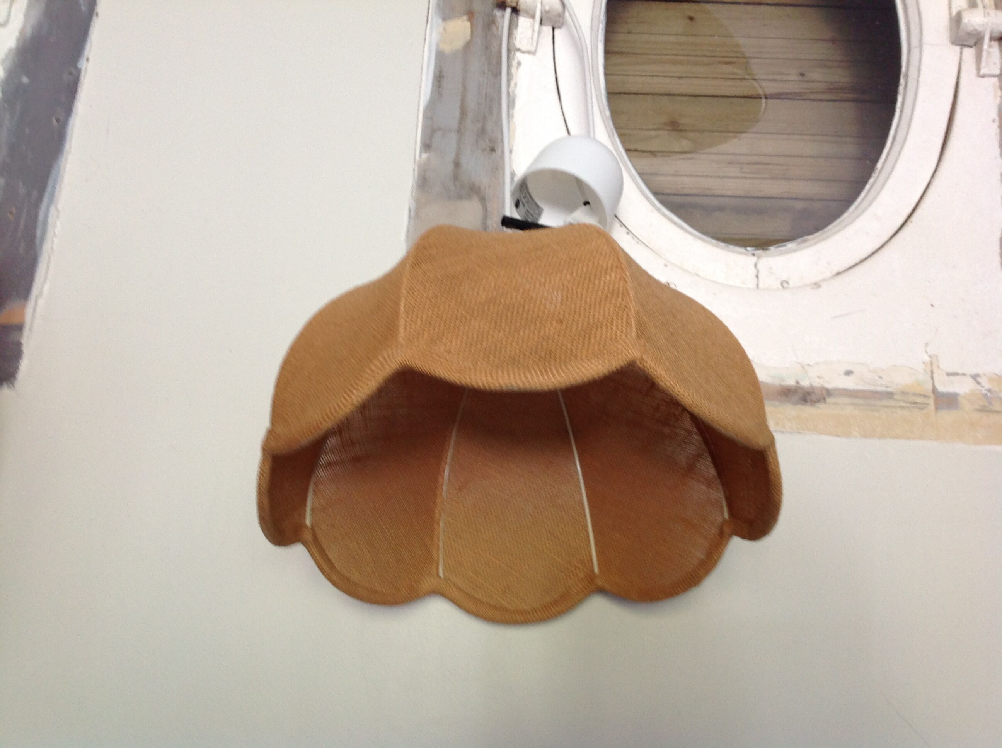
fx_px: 1012
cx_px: 501
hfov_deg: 52.7
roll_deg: -2.5
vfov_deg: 40.6
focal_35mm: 35
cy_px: 374
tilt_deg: +16.8
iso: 80
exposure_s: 1/15
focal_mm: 4.28
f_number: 2.4
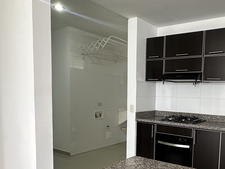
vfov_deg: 42.3
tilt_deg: -5.9
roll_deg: -2.3
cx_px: 158
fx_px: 214
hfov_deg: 53.7
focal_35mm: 33
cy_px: 114
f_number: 2.2
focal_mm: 2.22
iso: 250
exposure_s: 1/120
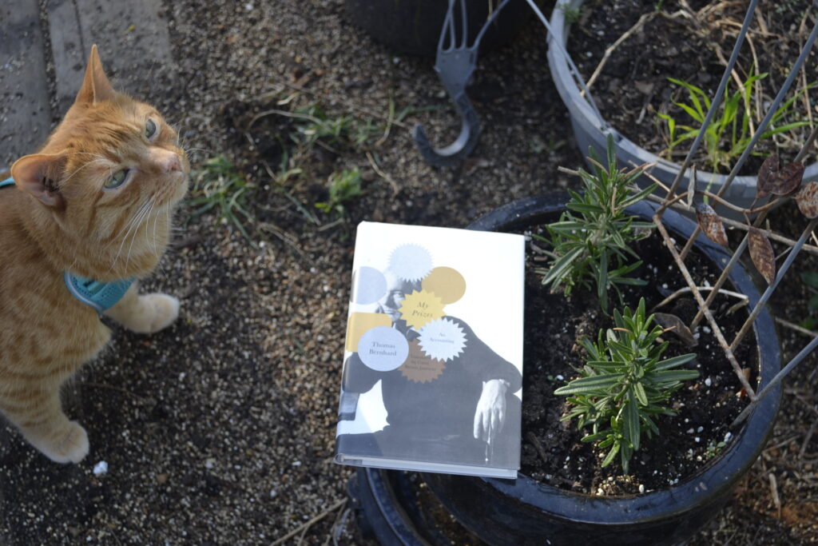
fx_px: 1193
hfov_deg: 37.8
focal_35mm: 52
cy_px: 273
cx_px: 409
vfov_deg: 25.8
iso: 200
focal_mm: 35
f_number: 5
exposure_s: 1/125
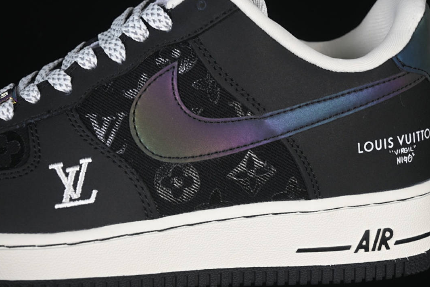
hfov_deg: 26.6
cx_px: 213
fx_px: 908
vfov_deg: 18.0
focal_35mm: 76
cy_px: 144
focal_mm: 50
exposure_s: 1/50
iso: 160
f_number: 6.3
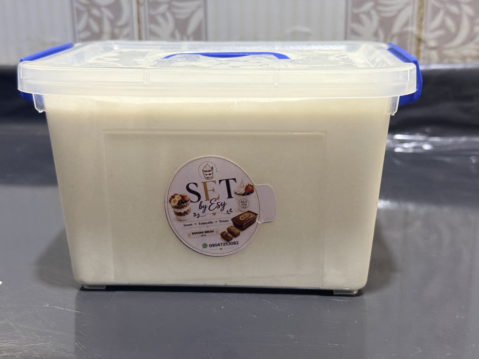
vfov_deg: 30.3
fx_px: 664
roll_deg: +1.0
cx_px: 240
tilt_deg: -15.5
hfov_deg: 39.7
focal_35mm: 48
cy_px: 180
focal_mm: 6.76
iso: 320
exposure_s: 1/40
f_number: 1.78
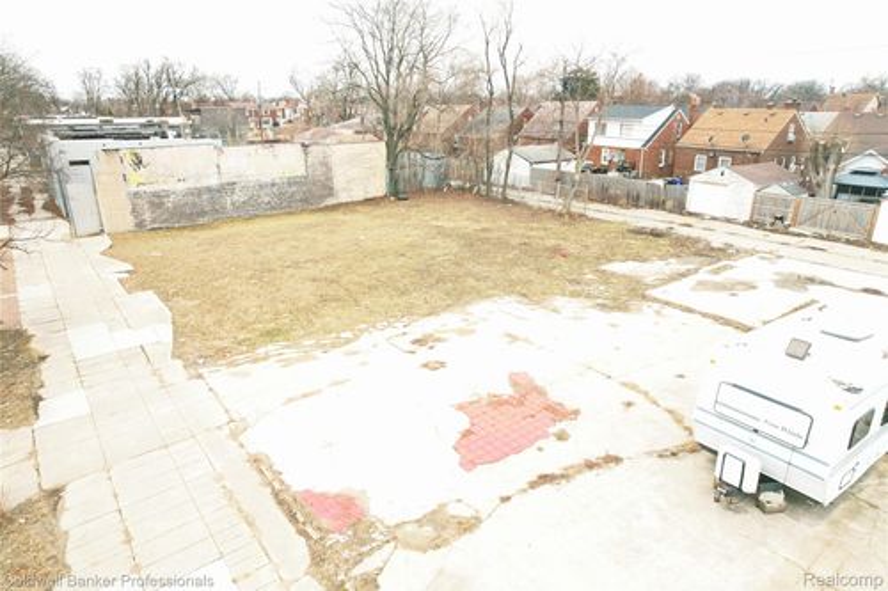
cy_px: 296
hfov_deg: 78.6
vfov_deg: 57.2
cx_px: 444
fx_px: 542
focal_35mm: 22
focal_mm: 8.38
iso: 100
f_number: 2.8
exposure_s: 1/120
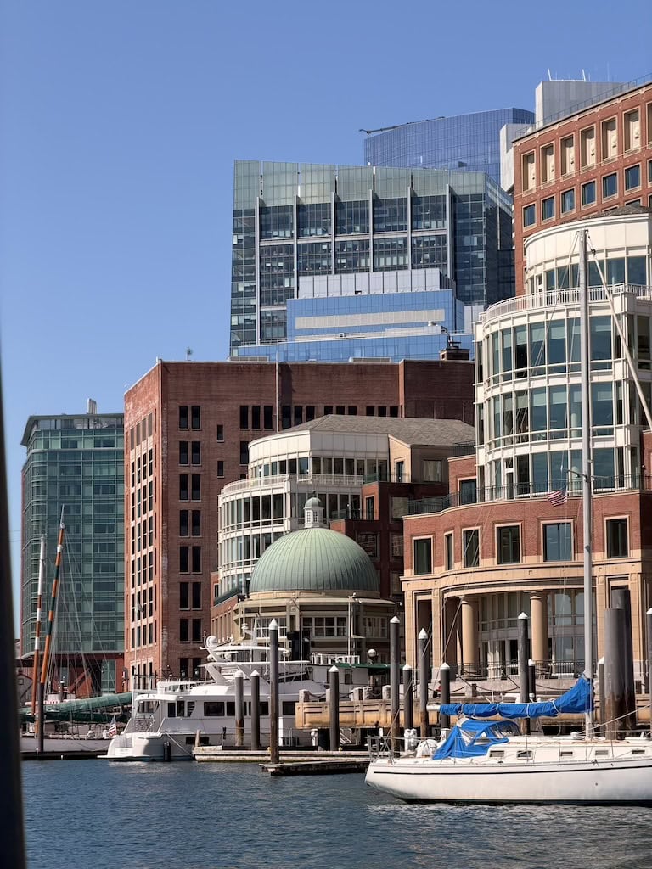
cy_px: 434
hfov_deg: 14.8
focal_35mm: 100
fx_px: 2511
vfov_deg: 19.6
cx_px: 326
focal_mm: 16.9
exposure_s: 1/638
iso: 20
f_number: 2.8
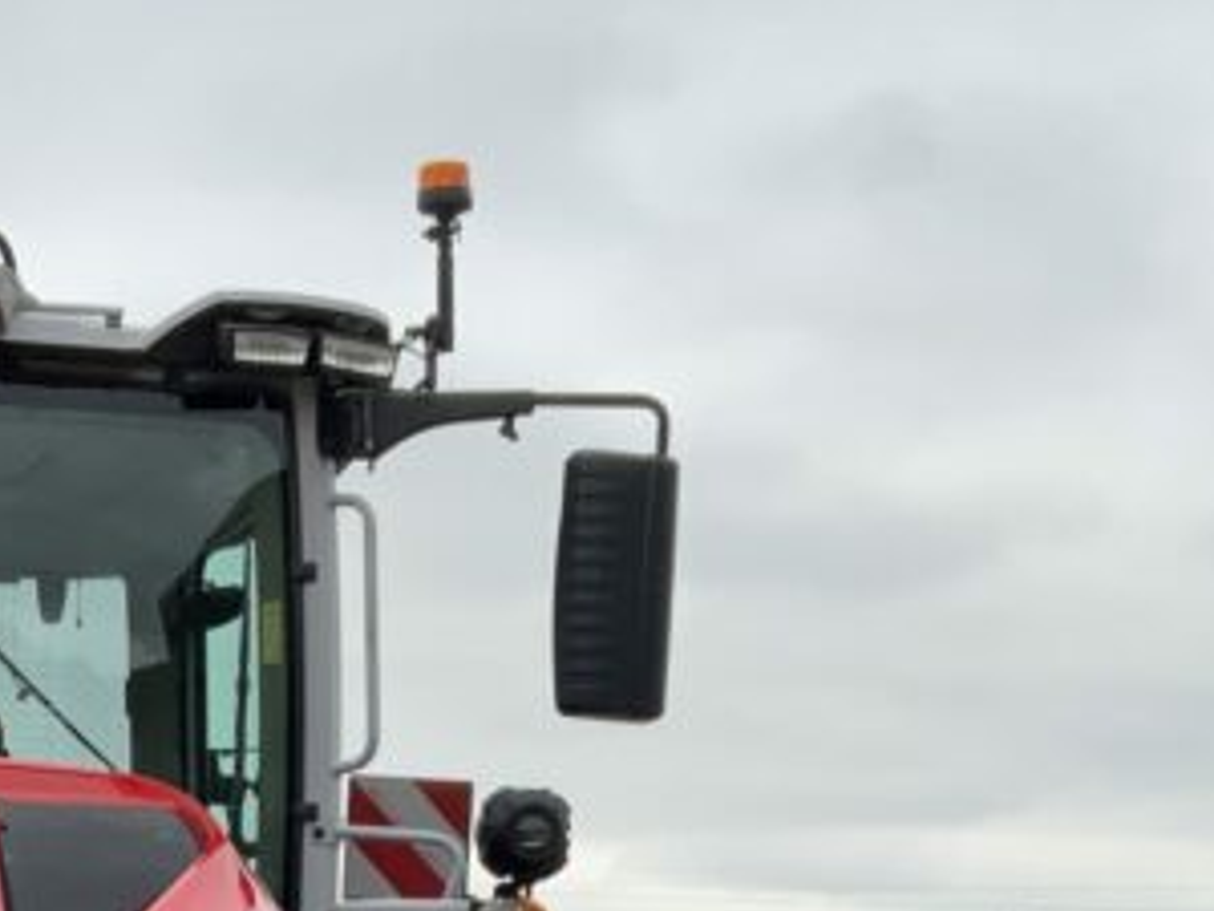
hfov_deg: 19.6
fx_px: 3472
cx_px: 206
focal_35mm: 99
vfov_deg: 14.2
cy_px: 1247
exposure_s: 1/284
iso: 16
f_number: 1.8
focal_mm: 3
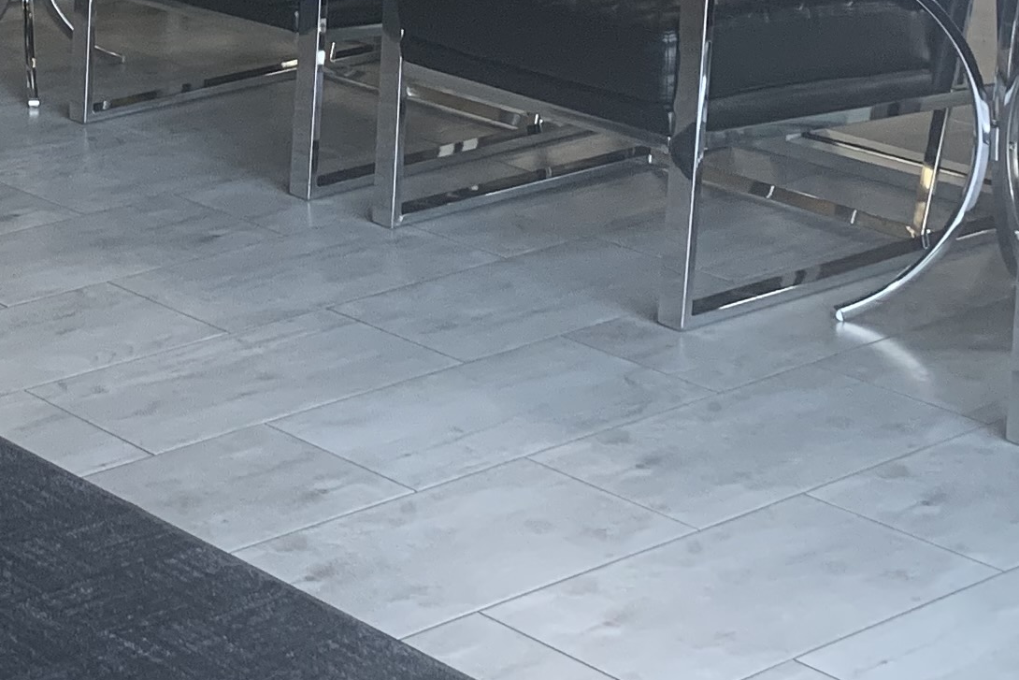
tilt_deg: -6.7
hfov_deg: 19.2
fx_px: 2831
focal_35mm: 100
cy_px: -280
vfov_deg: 13.1
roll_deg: +1.6
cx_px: -232
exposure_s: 1/116
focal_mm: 4.25
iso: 100
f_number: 1.8
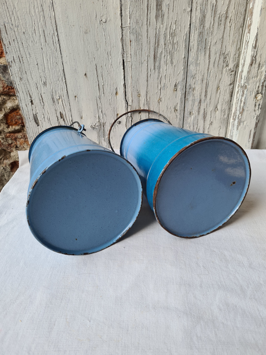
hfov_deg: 53.1
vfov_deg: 67.3
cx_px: 133
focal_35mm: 26
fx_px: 266
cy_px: 178
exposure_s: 1/101
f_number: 1.8
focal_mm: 5.4
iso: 50
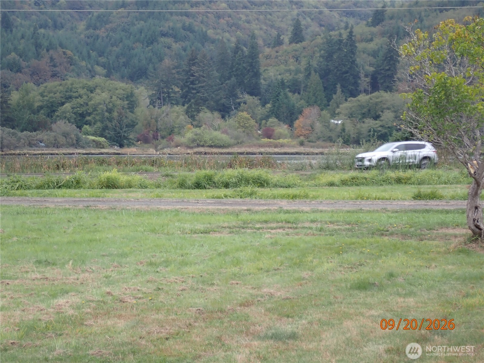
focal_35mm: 94
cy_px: 182
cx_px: 242
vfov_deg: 15.7
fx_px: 1314
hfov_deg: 20.9
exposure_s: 1/125
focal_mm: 16.79
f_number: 4.7
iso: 100
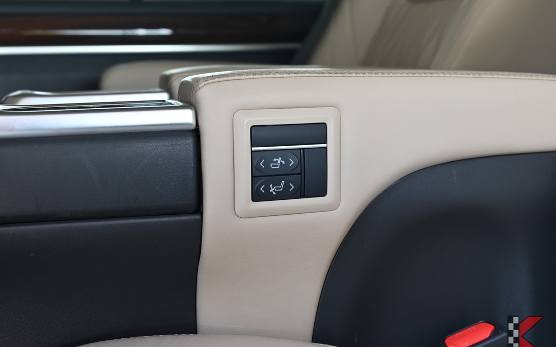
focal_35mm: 53
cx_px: 278
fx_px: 803
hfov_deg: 38.2
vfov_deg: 24.4
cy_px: 183
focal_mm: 34.5
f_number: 5.6
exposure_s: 1/30
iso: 280
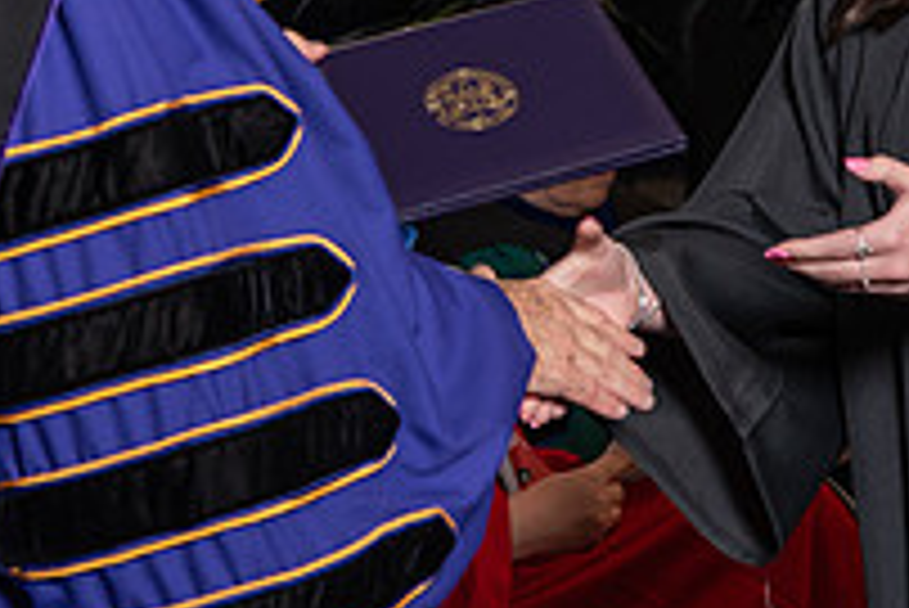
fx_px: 5938
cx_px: 378
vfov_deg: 5.8
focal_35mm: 235
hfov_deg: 8.8
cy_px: -79
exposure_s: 1/200
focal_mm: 82
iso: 1000
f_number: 5
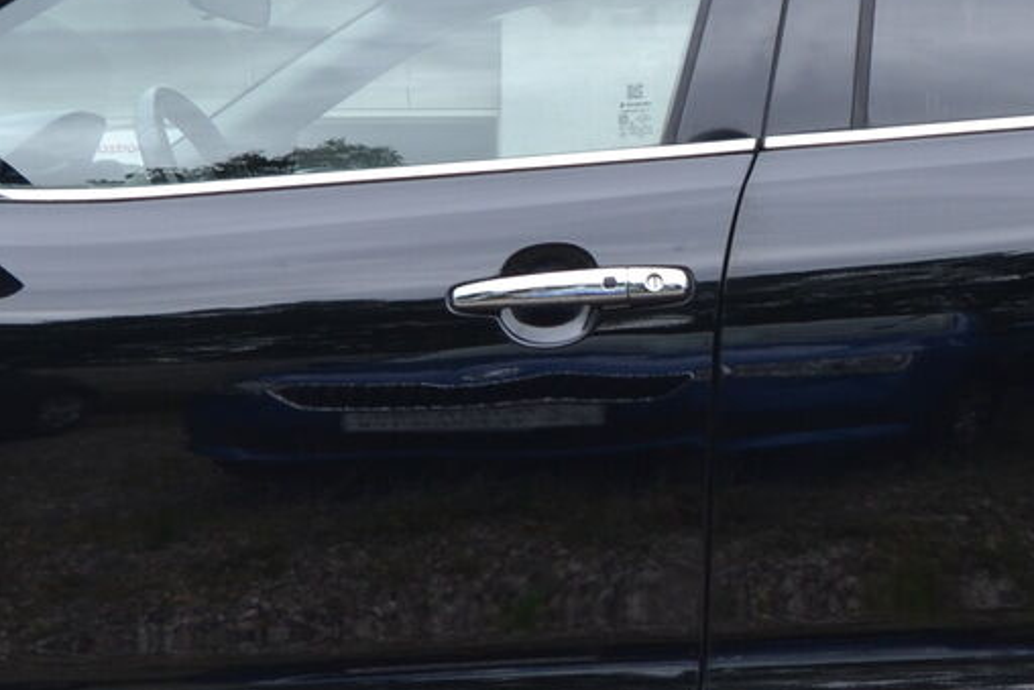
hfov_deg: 20.0
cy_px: 493
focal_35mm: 102
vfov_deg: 13.4
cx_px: 617
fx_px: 2930
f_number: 6.3
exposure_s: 1/160
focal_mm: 18
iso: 100
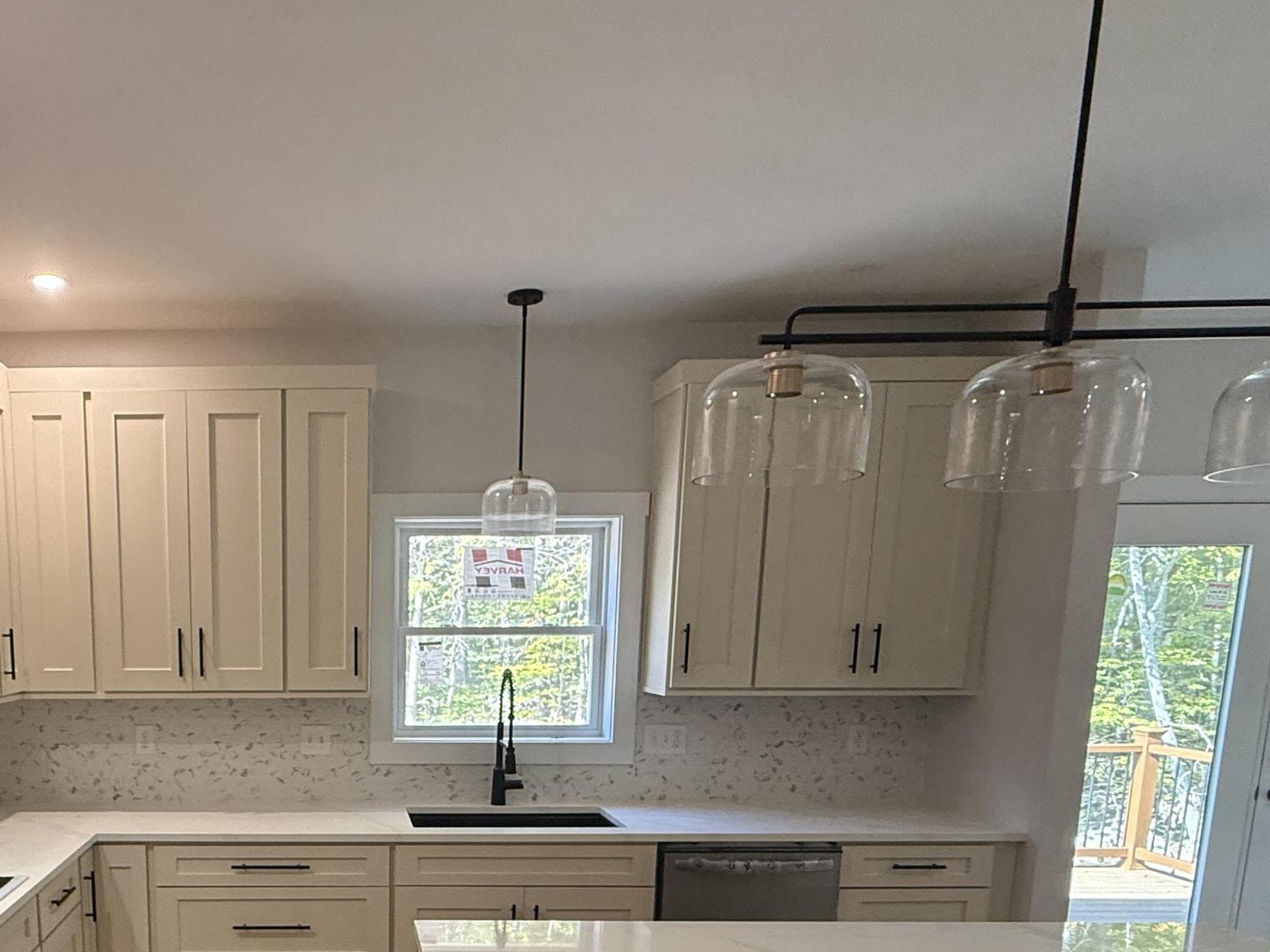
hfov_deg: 59.9
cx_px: 314
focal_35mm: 28
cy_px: 802
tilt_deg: -8.9
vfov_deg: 46.3
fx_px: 1027
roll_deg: +0.7
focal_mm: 2.22
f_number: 2.2
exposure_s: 1/104
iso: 250
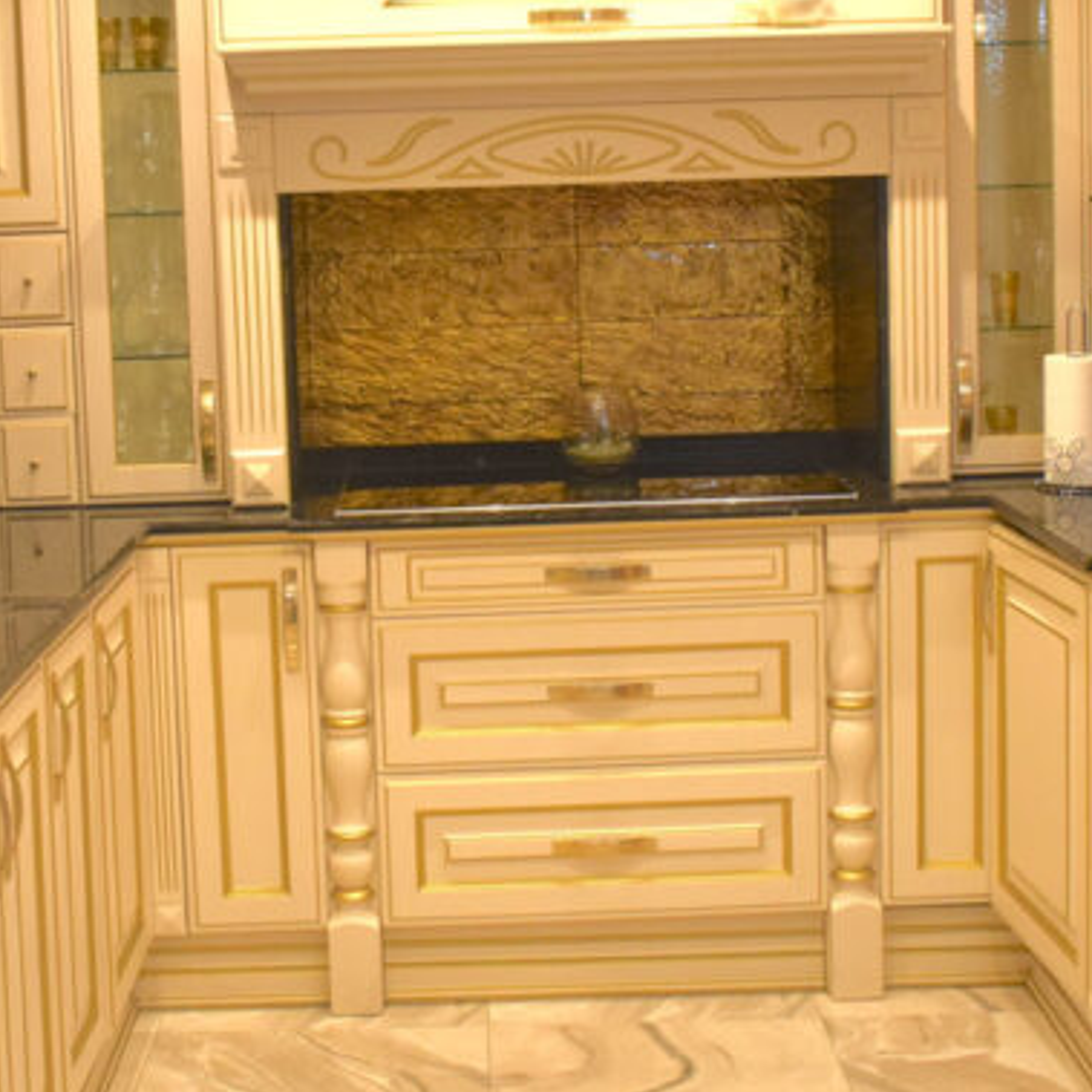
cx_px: 481
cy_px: 379
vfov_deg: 27.6
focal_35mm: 62
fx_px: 2213
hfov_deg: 27.7
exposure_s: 1/160
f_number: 3.5
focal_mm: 18
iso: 800
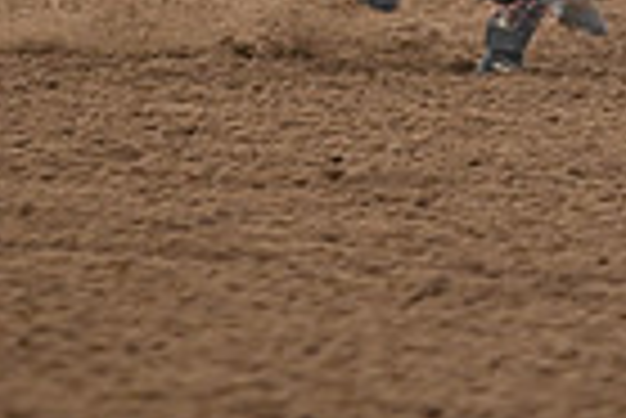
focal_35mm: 833
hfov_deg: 2.5
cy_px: -443
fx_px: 14500
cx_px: 581
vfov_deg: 1.7
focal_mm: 200
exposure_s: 1/250
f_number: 2.8
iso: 1600
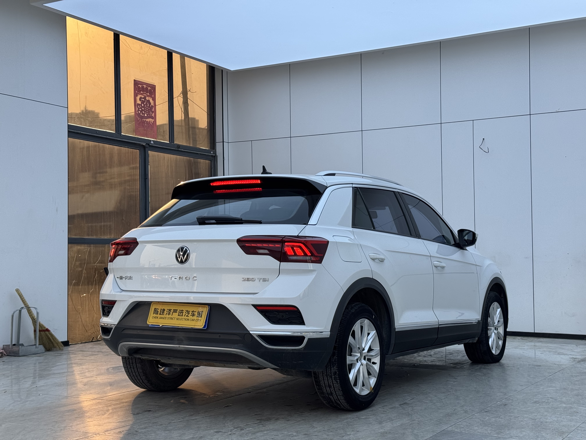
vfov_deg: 30.3
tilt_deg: +2.1
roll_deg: +0.8
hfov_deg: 39.7
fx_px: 813
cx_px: 293
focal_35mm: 48
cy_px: 220
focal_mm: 6.76
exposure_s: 1/783
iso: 64
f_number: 1.78
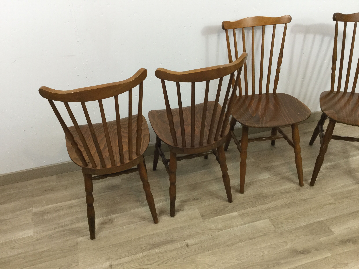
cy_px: 134
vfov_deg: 45.4
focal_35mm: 31
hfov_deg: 58.4
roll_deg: +0.4
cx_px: 180
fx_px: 321
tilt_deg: -33.7
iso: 100
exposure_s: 1/33
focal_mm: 3.3
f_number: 2.4
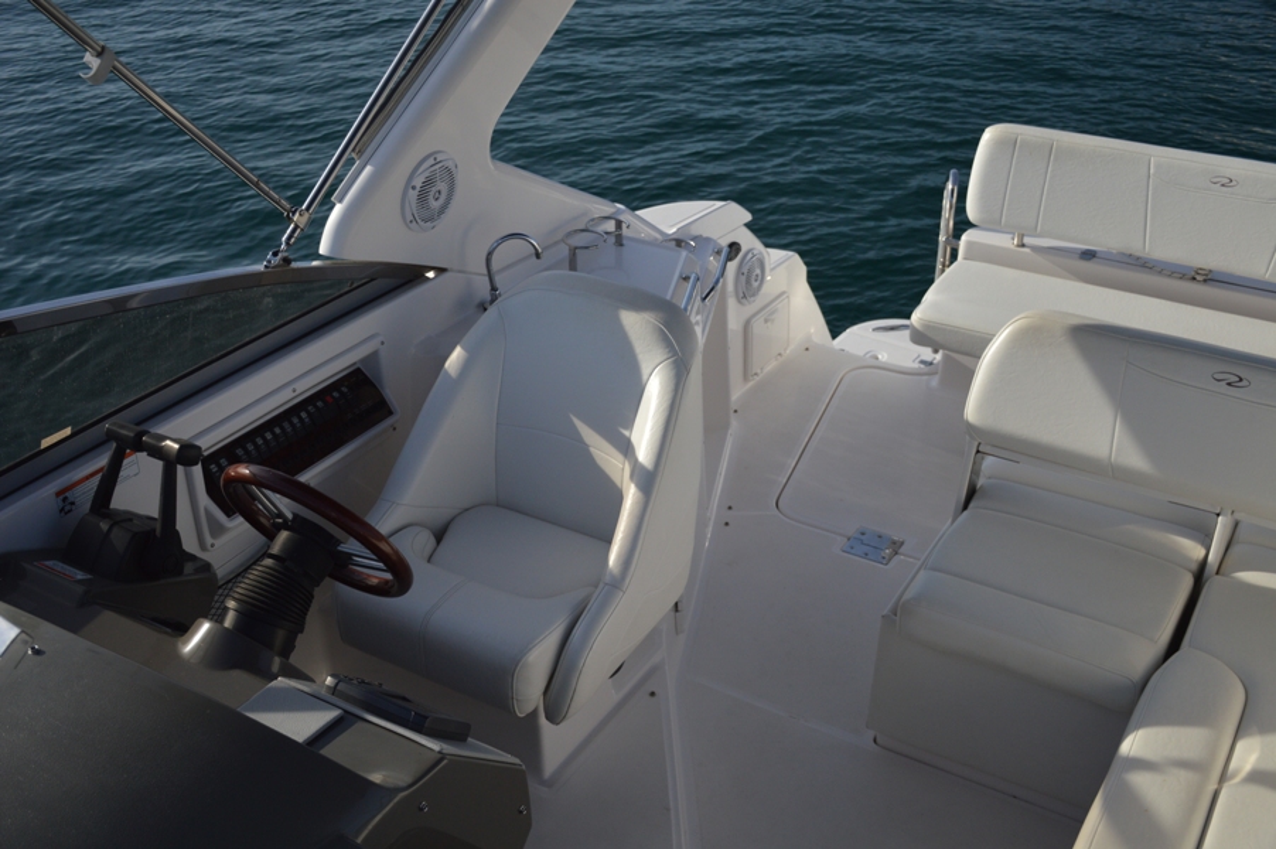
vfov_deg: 34.2
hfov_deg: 49.6
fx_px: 1381
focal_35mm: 39
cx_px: 638
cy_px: 424
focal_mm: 26
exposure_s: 1/3200
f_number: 3.8
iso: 200
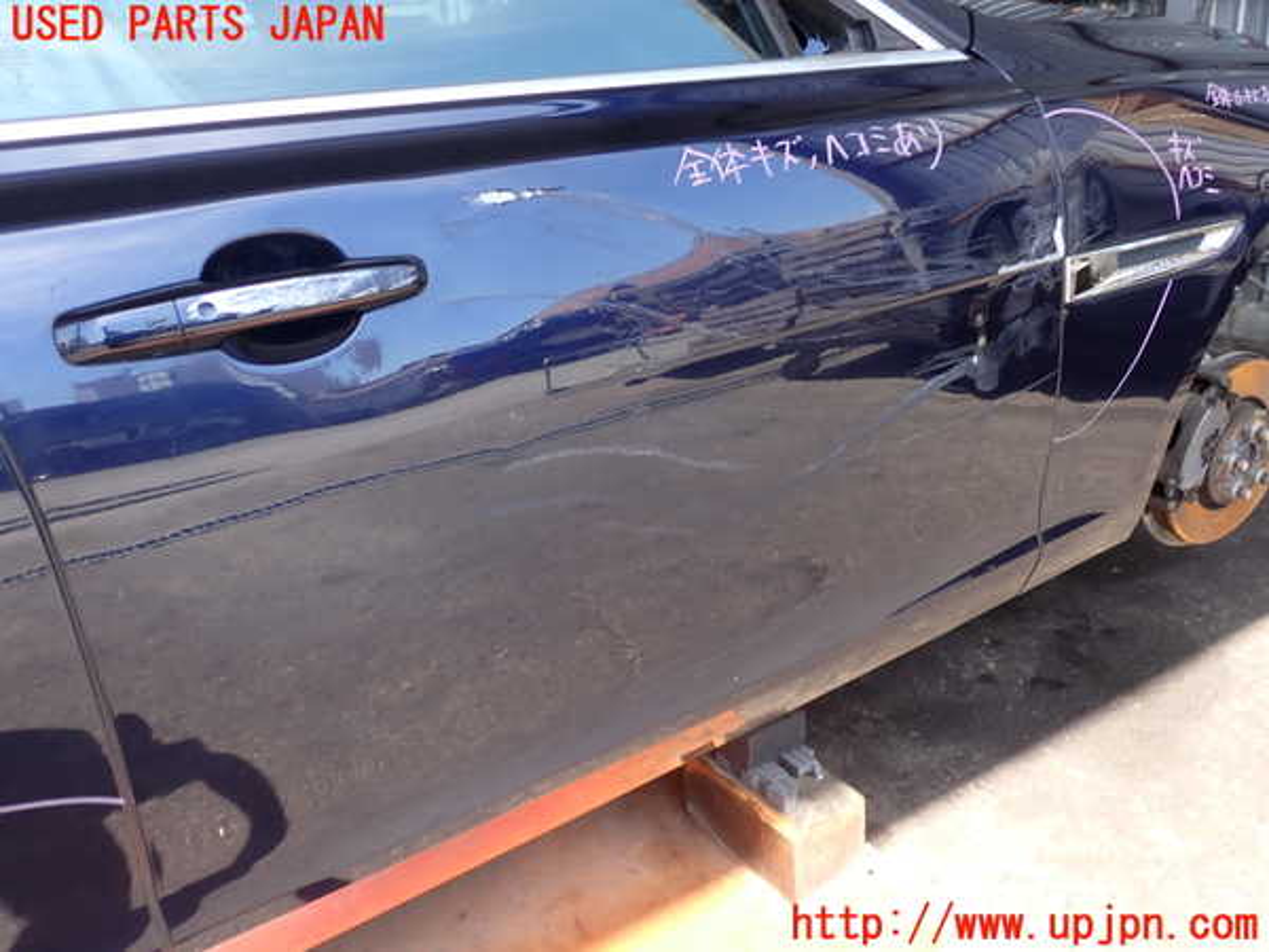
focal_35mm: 30
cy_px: 476
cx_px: 634
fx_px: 1100
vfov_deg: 46.8
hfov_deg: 60.0
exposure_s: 1/125
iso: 100
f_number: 3.2
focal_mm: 5.4
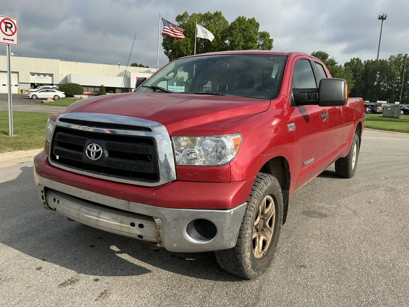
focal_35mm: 28
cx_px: 204
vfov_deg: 49.8
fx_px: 331
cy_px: 154
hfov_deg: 63.4
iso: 25
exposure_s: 1/1412
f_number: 1.8
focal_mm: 3
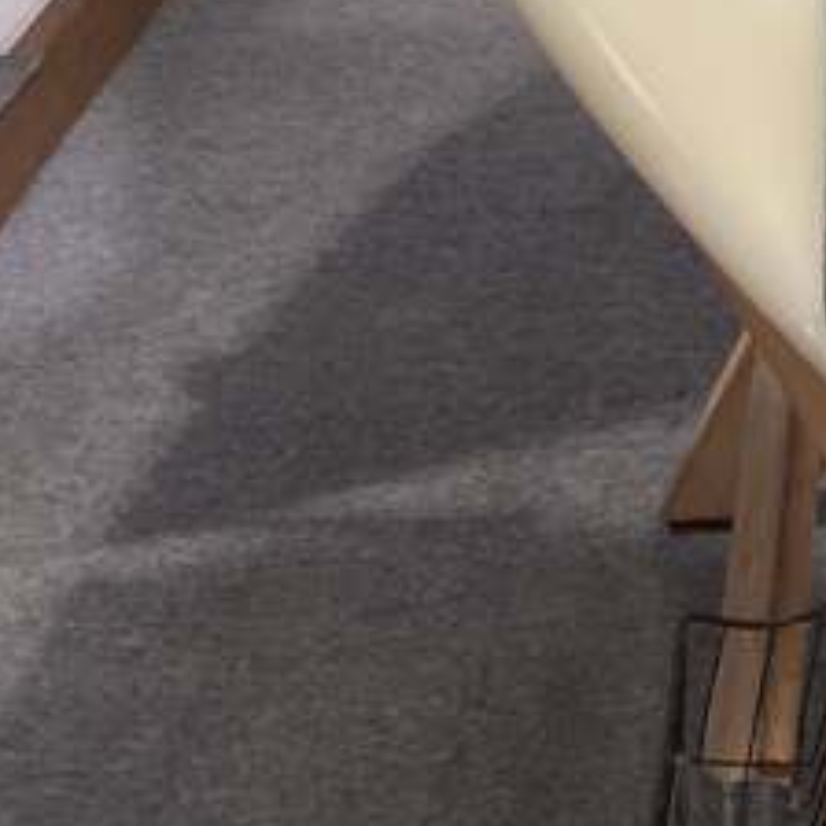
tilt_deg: -21.6
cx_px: 1165
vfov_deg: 17.1
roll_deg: -1.7
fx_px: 2646
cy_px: -96
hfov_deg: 16.5
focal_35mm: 98
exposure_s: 1/60
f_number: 2.4
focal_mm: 3.3
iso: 64
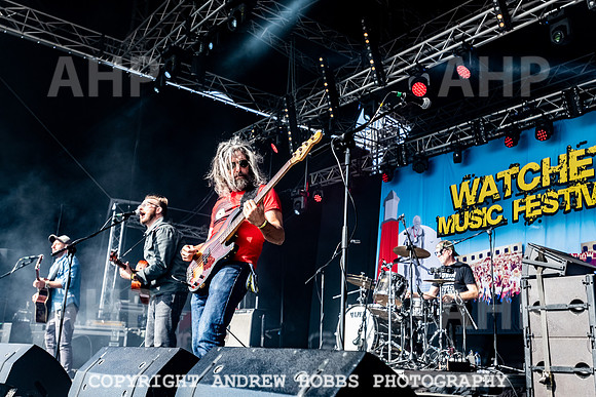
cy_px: 198
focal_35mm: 37
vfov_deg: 35.7
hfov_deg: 51.5
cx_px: 298
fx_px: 617
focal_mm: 35
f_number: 5.6
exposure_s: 1/1250
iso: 800
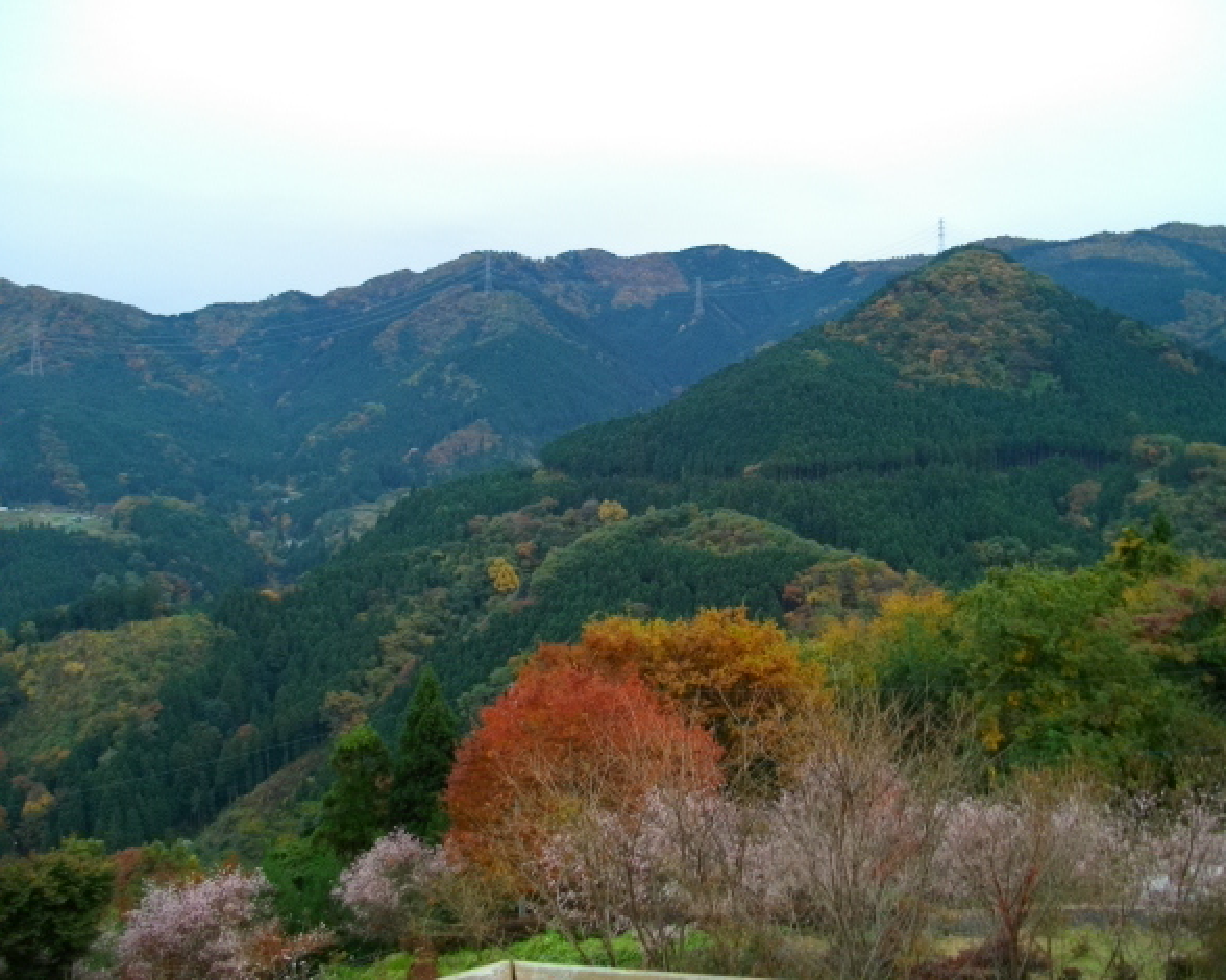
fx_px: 1233
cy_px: 492
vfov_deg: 43.3
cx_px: 661
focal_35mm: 34
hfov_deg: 52.8
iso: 100
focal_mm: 5.7
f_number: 2.9
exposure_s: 1/160
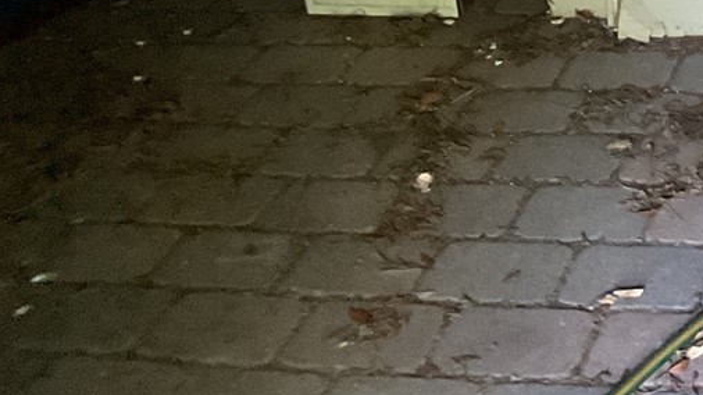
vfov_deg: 11.2
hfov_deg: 19.2
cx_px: 999
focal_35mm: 100
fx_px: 1863
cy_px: -344
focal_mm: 3
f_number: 1.8
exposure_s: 1/60
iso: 250
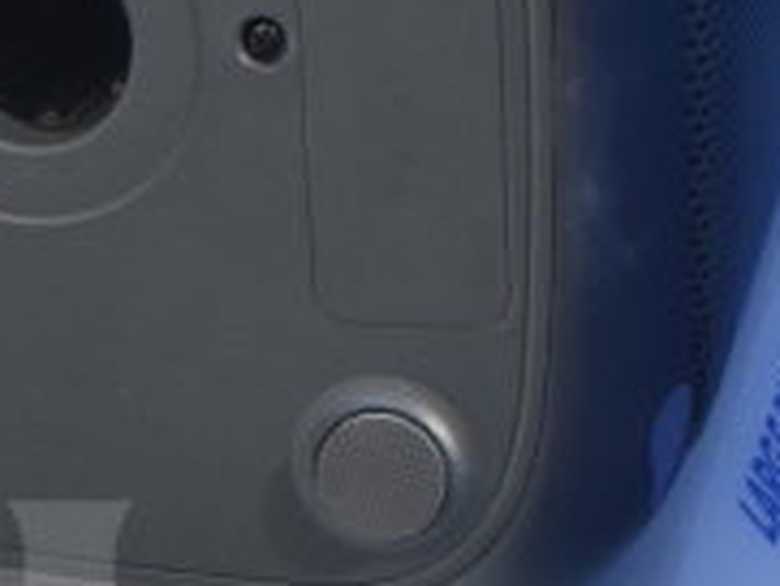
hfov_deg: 11.0
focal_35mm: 175
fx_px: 3946
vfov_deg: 8.3
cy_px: 842
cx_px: -259
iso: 800
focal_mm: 24
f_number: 3.8
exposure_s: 1/40
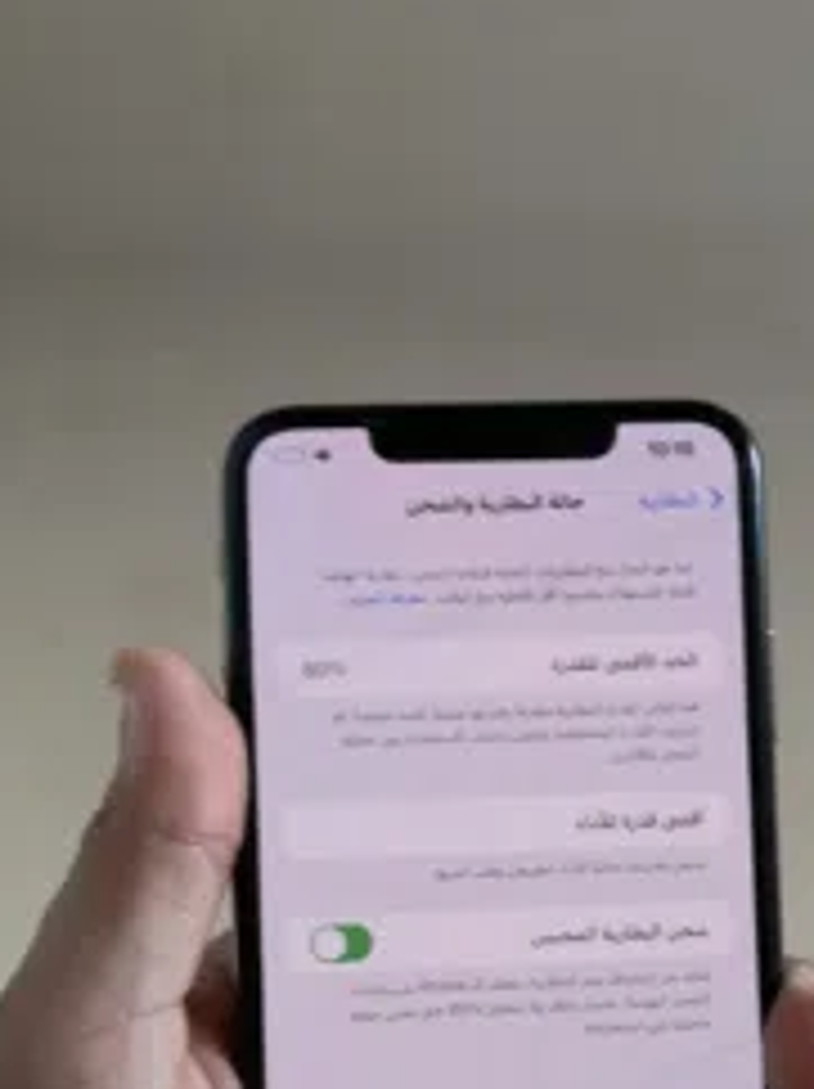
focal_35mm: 43
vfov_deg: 42.2
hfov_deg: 33.1
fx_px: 1351
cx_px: 576
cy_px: 846
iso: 500
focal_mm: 4.25
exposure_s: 1/30
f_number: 1.8
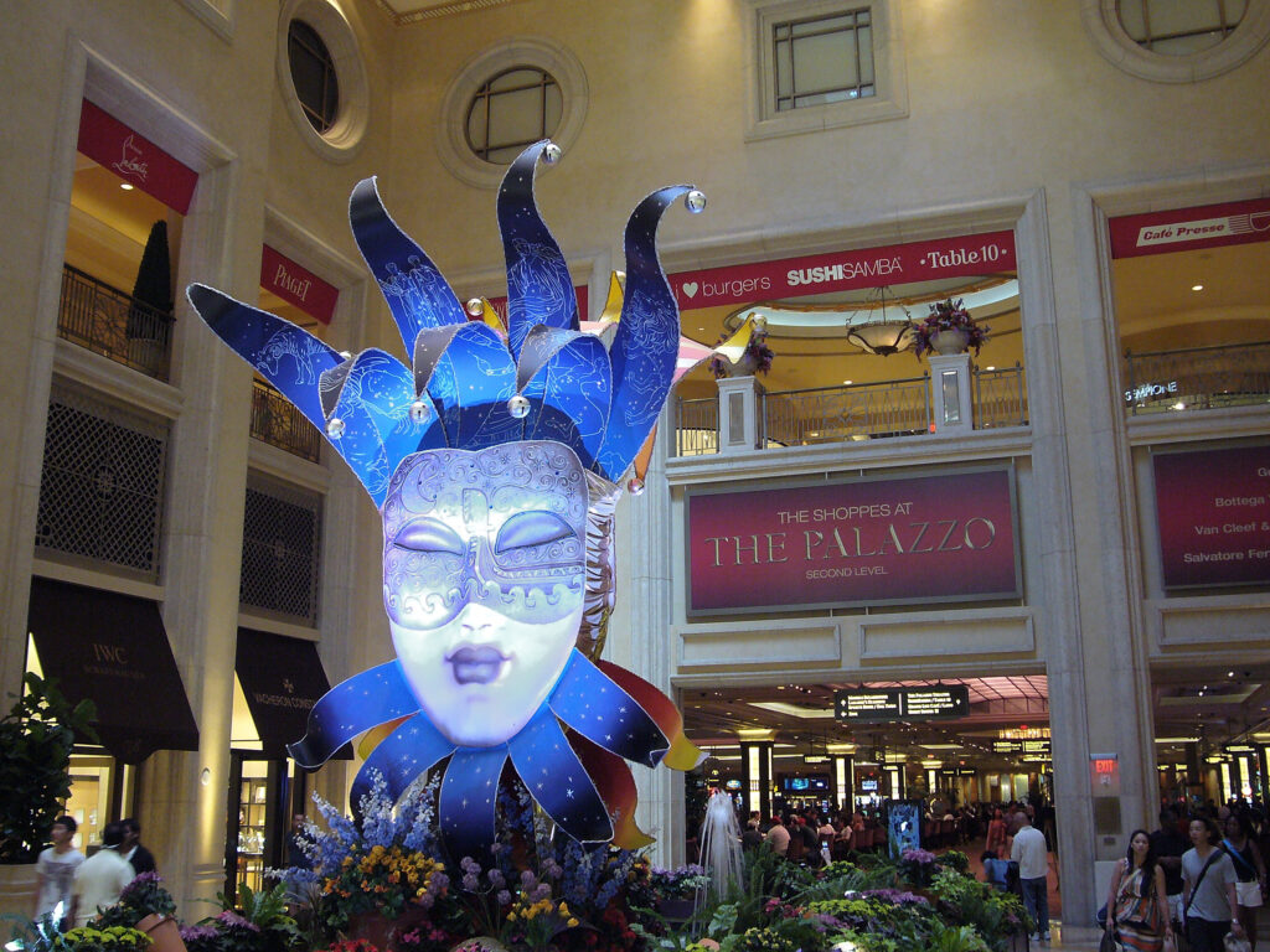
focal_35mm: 37
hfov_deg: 50.1
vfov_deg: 38.7
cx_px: 635
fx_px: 1357
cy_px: 476
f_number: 3.1
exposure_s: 1/13
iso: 200
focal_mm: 6.1
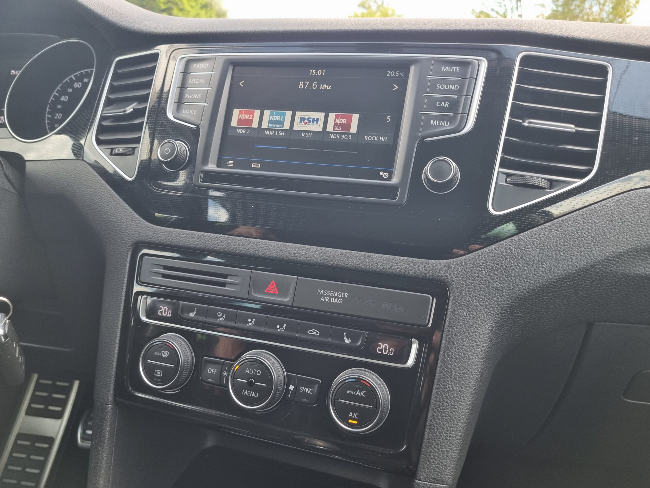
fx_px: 488
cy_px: 244
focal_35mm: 26
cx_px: 325
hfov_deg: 67.3
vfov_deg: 53.1
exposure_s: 1/100
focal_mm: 5.4
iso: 80
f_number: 1.8
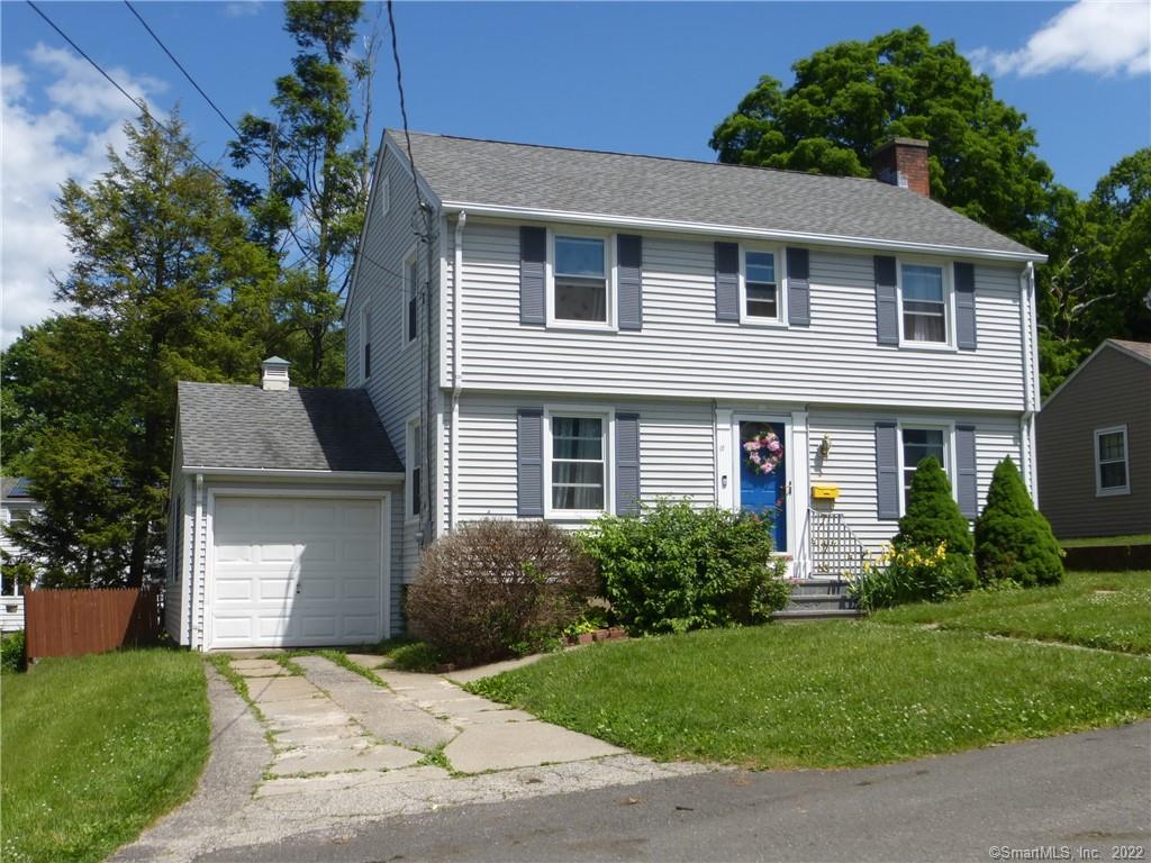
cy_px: 432
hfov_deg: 46.8
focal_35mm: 40
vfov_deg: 36.0
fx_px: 1330
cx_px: 576
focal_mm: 6.9
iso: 100
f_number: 3.9
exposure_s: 1/1300
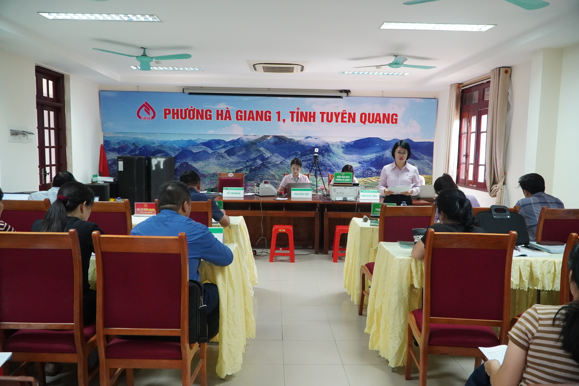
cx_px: 290
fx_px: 434
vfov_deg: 47.9
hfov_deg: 67.4
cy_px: 193
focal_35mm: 27
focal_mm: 18
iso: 3200
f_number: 4.5
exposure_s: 1/100
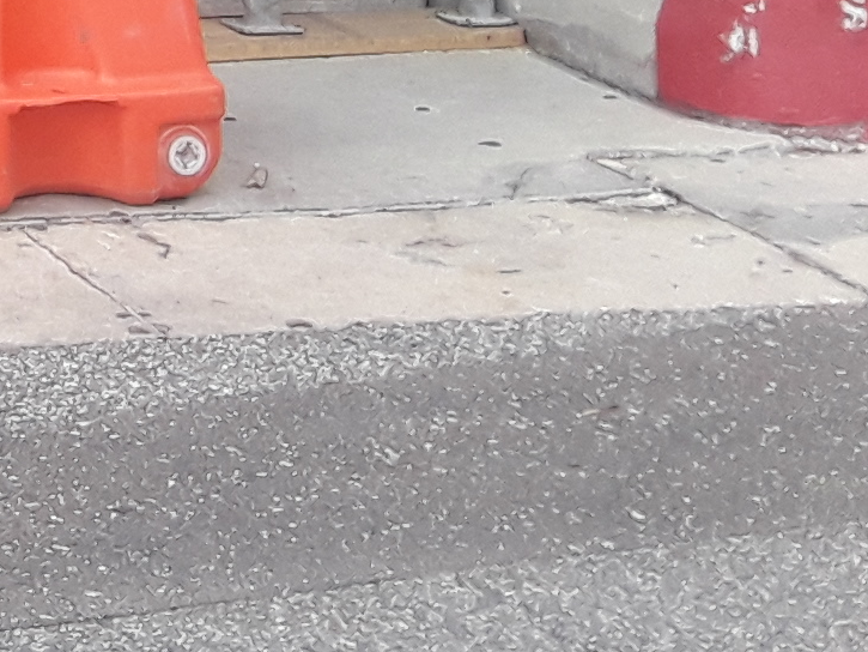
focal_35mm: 126
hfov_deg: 12.9
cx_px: -1046
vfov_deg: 10.6
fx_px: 3160
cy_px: -747
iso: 40
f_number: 1.9
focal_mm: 2.9
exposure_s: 1/474
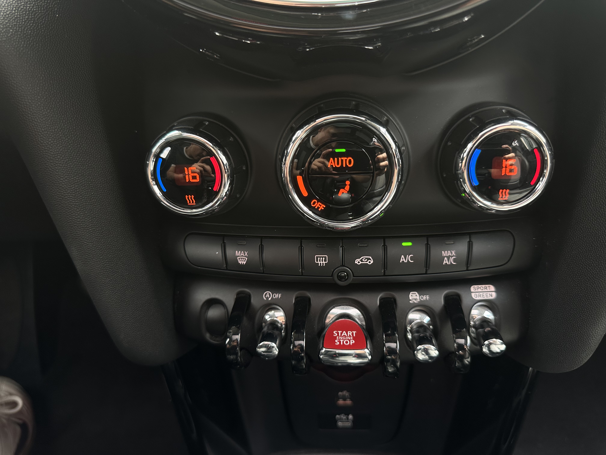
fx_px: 420
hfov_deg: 71.6
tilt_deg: -25.9
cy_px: 228
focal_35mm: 24
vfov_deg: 56.8
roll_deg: +1.8
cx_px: 303
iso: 160
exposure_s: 1/92
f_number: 1.78
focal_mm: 6.86
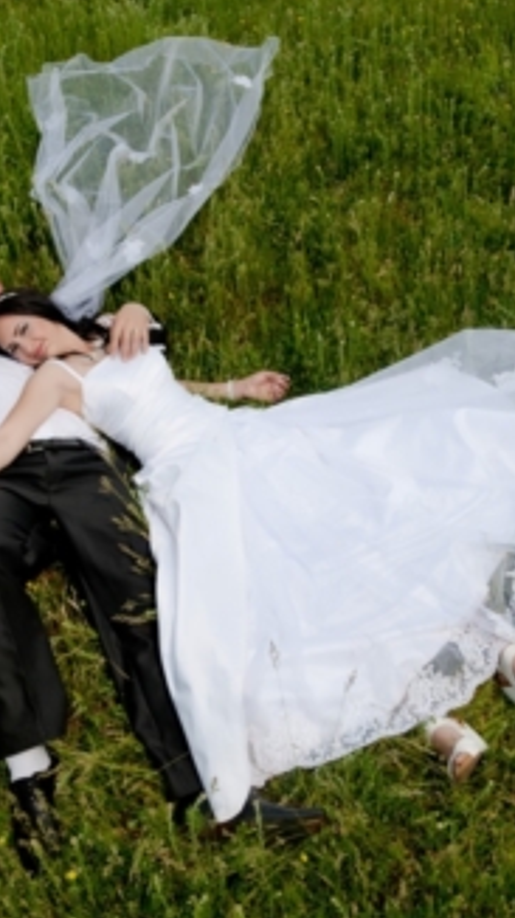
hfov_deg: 26.4
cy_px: 452
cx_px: 189
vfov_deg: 45.5
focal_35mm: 45
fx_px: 1094
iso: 200
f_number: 5.6
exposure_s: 1/800
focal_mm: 28
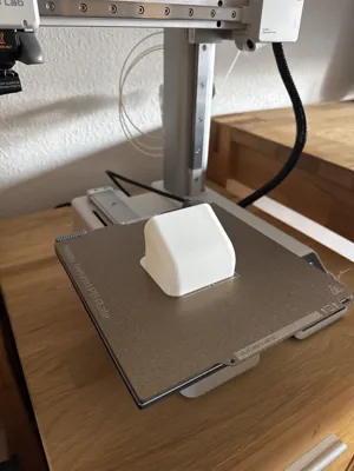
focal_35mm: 24
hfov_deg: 56.8
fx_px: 327
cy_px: 236
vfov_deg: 71.6
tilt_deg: -30.9
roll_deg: -1.1
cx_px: 177
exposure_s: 1/54
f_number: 1.78
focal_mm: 6.76
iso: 800
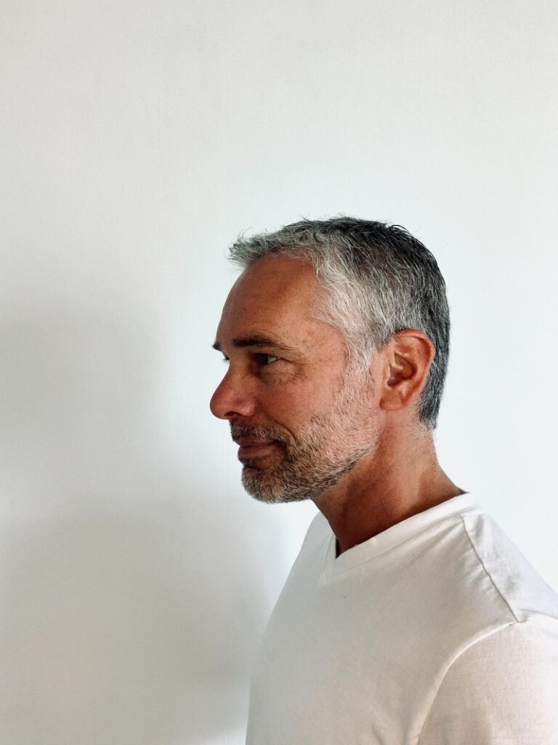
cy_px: 372
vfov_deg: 56.8
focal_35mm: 32
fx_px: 688
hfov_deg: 44.2
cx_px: 279
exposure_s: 1/97
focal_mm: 2.87
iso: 64
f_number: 2.2
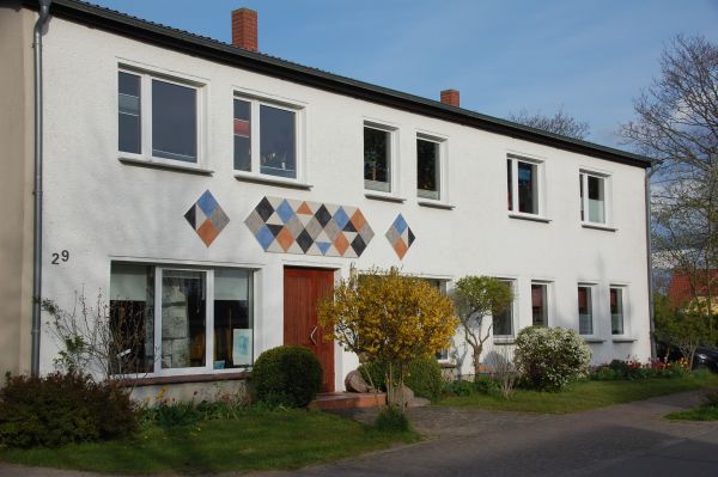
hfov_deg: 41.1
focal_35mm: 48
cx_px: 359
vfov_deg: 28.0
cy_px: 238
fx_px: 957
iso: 200
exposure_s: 1/400
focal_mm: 32
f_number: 10
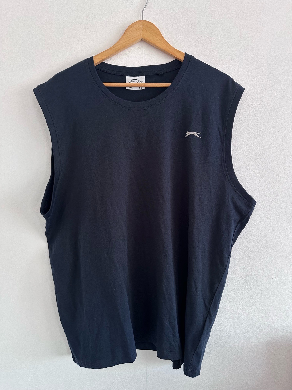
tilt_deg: -7.3
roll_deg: +0.2
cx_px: 146
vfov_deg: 71.6
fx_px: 270
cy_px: 195
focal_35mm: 24
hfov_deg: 56.8
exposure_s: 1/121
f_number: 1.78
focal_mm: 6.86
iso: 125
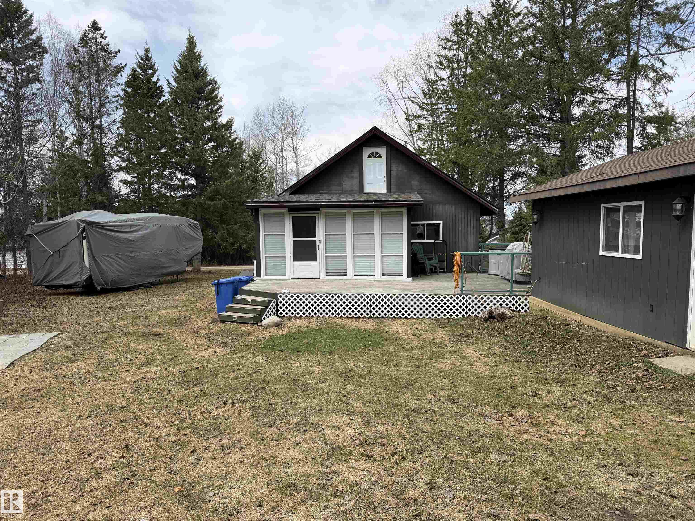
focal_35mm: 24
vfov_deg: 56.8
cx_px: 348
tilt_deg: -4.4
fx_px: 482
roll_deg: +0.8
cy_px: 260
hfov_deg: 71.6
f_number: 1.78
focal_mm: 6.76
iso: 80
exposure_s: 1/2801
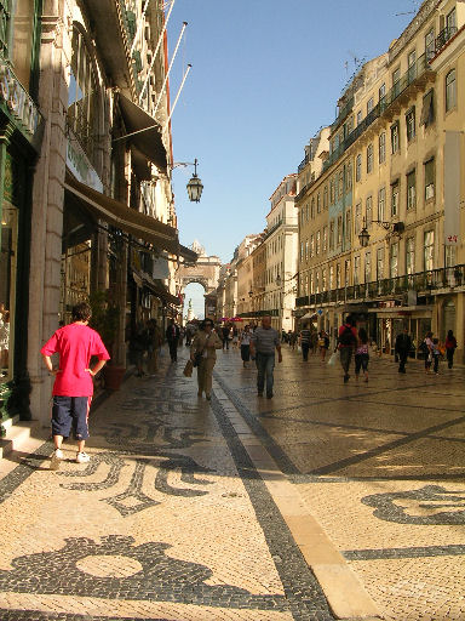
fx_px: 681
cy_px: 310
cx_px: 232
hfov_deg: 37.7
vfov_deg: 49.0
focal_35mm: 38
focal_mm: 5.8
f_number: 5.6
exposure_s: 1/186
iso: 50
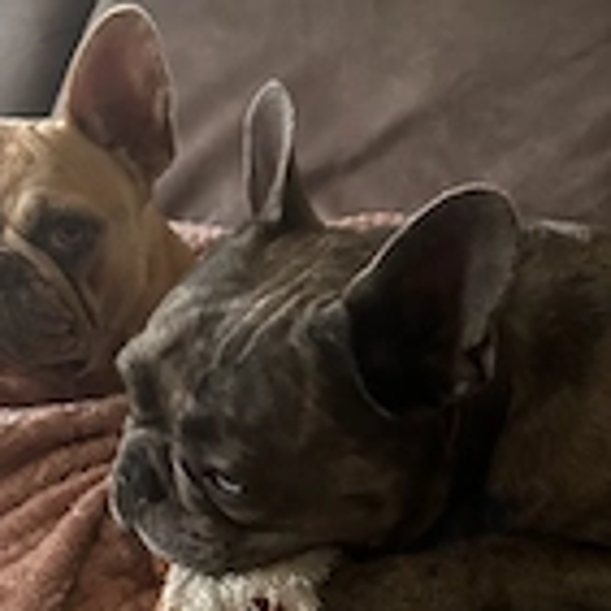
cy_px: 277
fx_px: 1198
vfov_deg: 28.6
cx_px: 186
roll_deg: -0.7
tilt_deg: -11.8
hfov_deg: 28.4
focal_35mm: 60
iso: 1000
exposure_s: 1/35
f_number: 1.78
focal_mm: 6.86
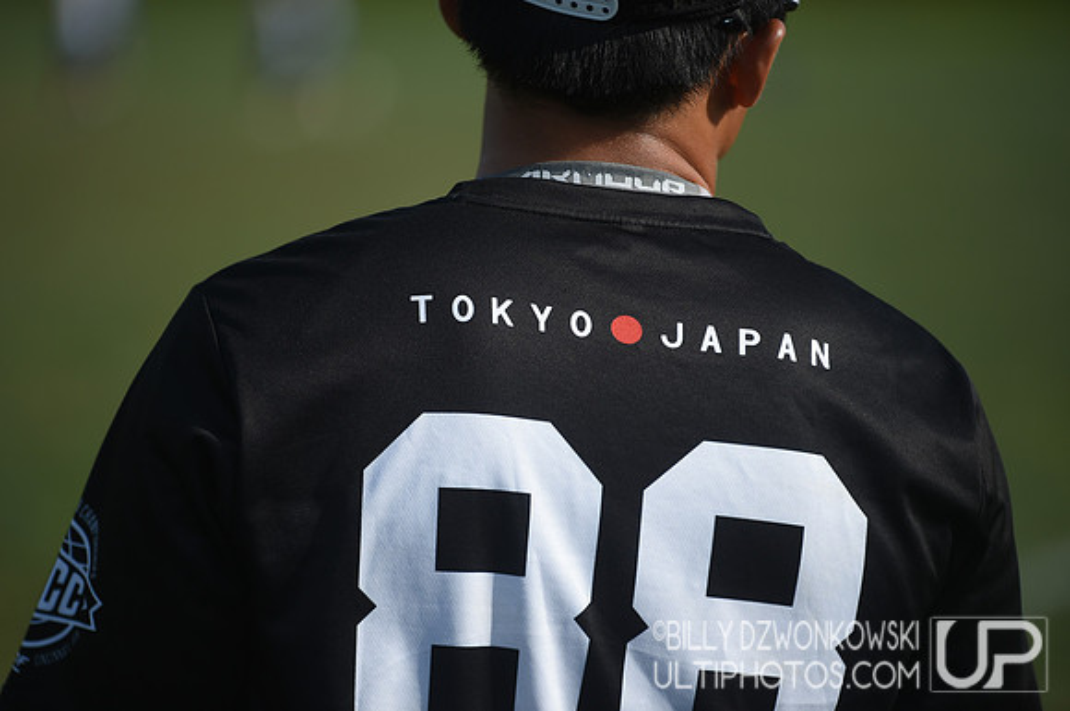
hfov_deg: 10.3
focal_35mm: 200
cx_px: 535
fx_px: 5936
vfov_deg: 6.8
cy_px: 356
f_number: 2.8
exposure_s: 1/1600
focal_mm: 200
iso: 100
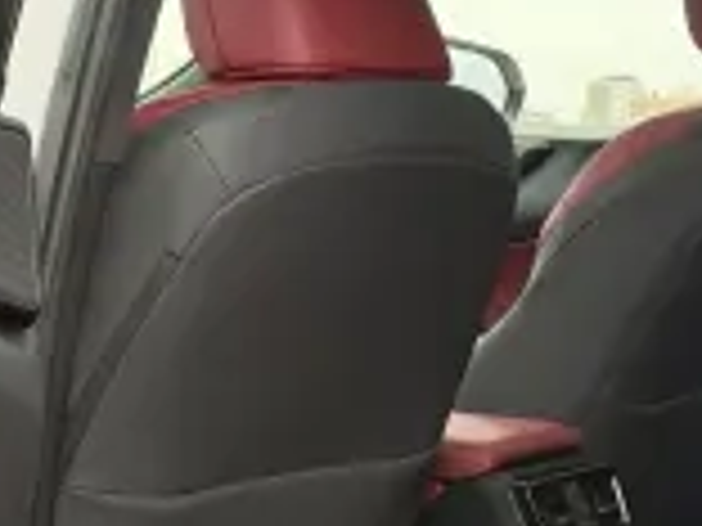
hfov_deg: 17.7
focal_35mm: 111
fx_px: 2251
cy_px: 333
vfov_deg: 13.3
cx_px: 400
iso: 125
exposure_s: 1/78
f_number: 1.78
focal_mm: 6.76
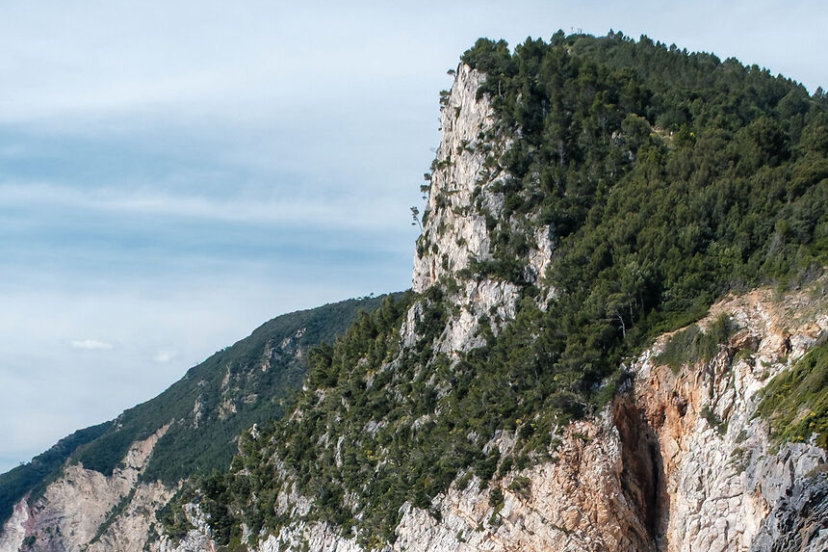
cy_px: 675
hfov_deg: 30.0
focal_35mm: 67
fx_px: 1541
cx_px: 501
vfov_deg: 19.1
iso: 160
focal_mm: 16
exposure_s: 1/50
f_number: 10
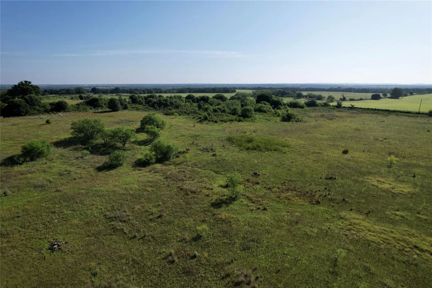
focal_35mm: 22
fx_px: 264
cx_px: 216
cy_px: 144
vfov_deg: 57.2
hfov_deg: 78.6
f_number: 2.8
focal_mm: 8.38
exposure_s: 1/3000
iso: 110
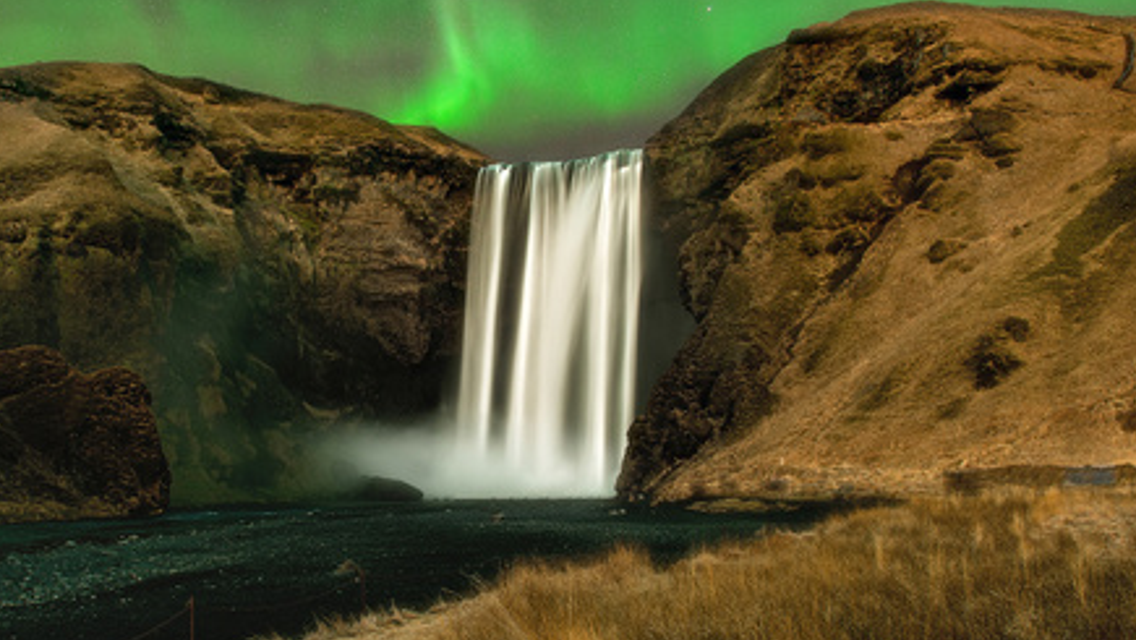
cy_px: 313
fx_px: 783
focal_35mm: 26
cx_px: 569
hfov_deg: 71.9
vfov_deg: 44.4
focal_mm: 24
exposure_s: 2
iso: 64
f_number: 13
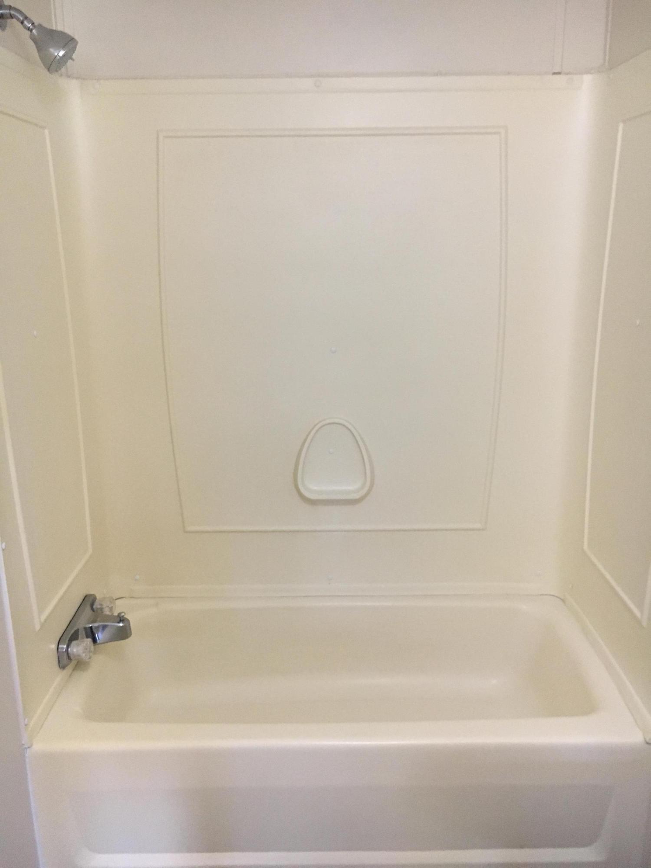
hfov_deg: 48.2
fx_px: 727
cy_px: 434
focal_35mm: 29
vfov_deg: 61.7
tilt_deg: -13.5
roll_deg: +0.7
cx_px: 326
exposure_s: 1/30
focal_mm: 4.15
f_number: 2.2
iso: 125
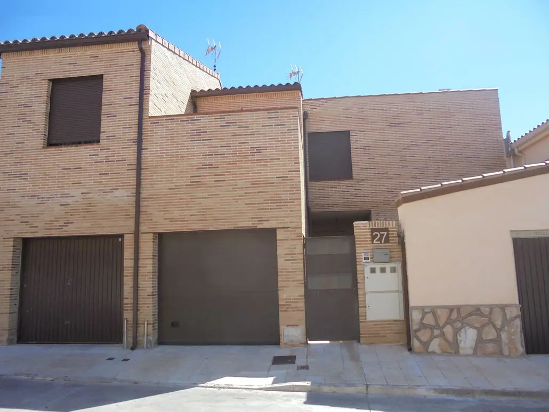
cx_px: 274
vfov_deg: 53.1
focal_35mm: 26
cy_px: 206
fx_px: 412
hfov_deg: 67.3
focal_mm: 4.6
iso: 100
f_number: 3.5
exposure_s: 1/500
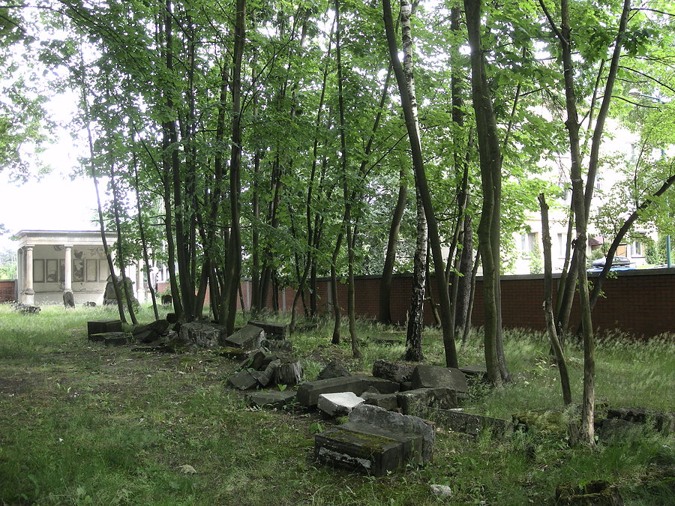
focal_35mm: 35
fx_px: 682
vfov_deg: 40.7
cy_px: 253
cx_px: 338
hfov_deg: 52.6
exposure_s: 1/38.8
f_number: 2.8
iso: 50
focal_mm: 5.7
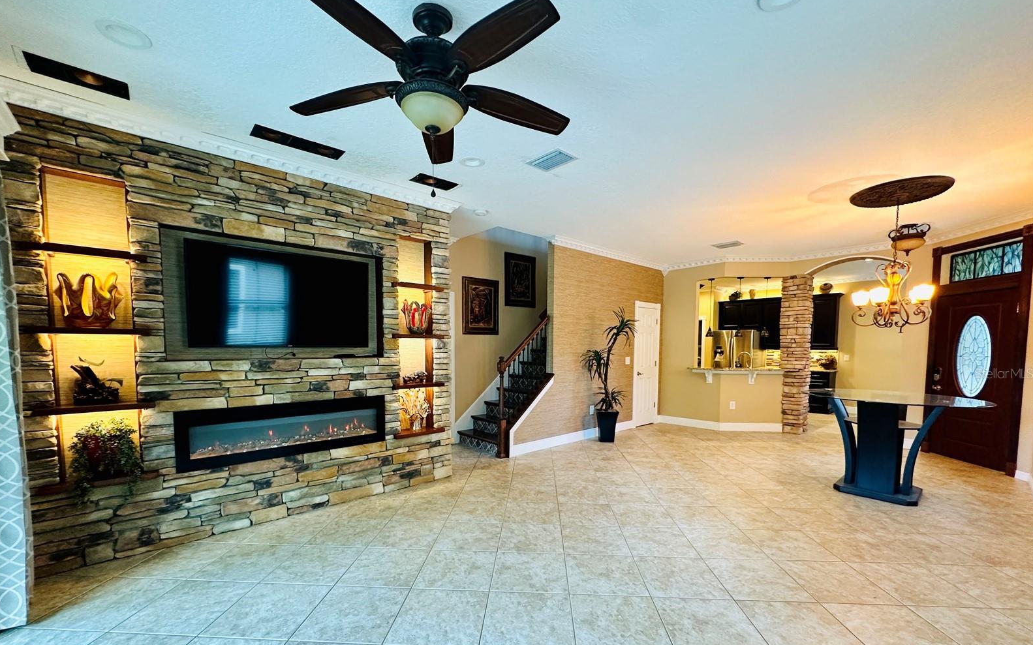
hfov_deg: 101.5
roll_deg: -0.6
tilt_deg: -3.7
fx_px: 422
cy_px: 373
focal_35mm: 15
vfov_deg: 74.3
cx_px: 514
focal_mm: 2.22
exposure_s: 1/60
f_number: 2.2
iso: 250
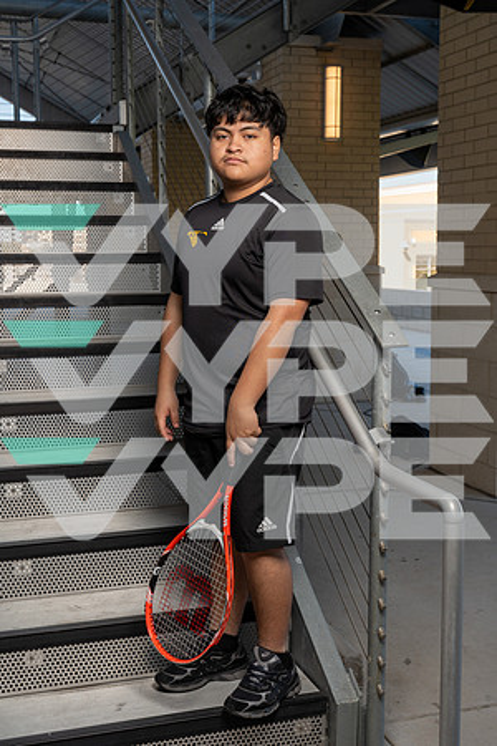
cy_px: 373
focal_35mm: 46
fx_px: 953
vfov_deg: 42.7
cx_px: 248
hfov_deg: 29.2
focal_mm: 46
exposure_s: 1/250
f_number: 8
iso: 250
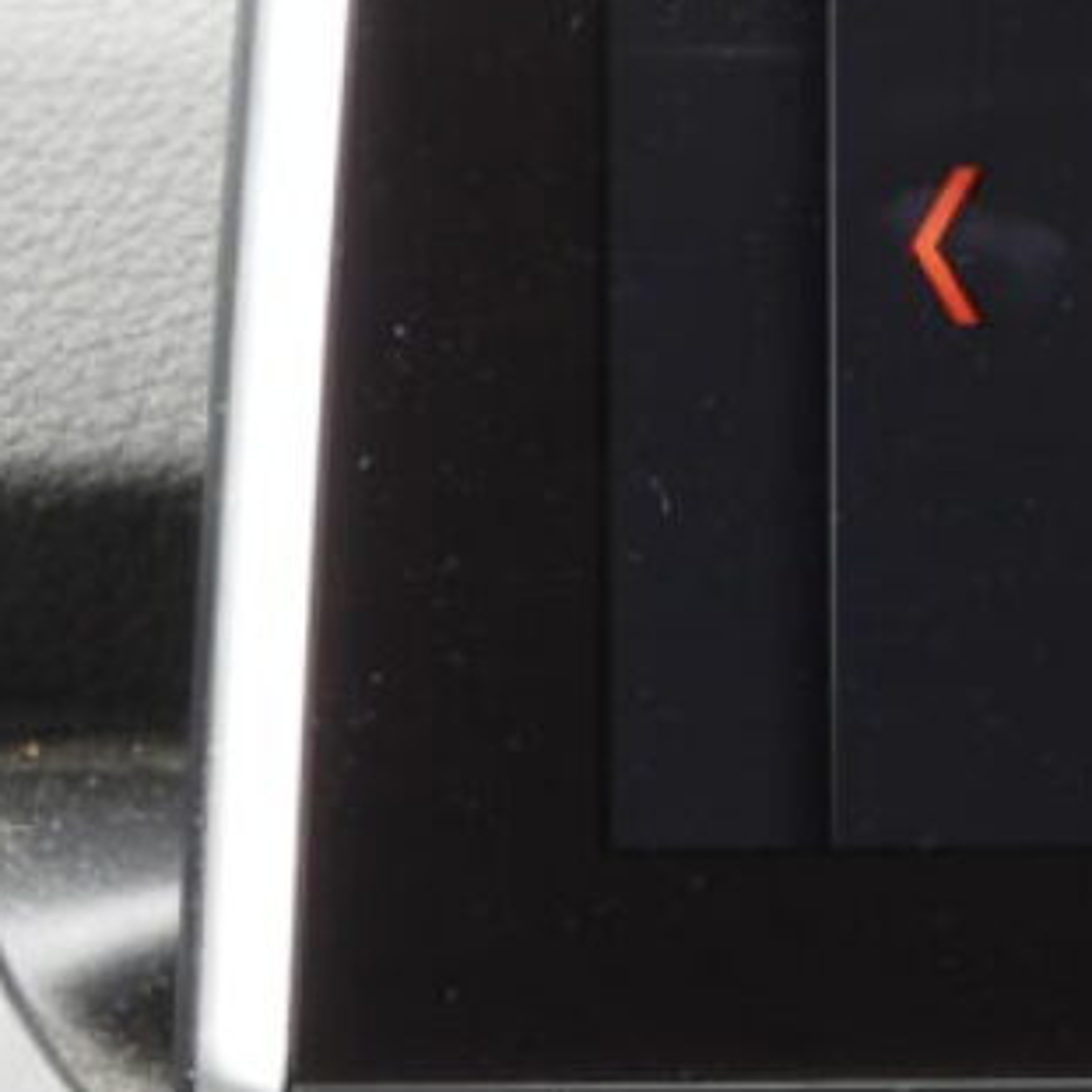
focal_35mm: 415
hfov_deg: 4.2
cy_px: 614
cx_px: 2346
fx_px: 14811
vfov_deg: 4.2
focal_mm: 16.3
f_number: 3.5
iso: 125
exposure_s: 1/60
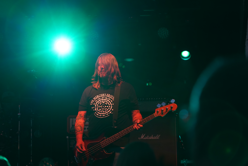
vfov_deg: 13.0
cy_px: 83
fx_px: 723
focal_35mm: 105
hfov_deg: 19.5
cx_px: 124
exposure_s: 1/160
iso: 4000
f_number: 4
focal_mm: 105
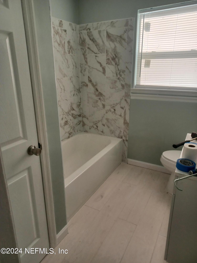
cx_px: 98
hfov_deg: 54.9
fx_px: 190
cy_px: 132
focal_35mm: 25
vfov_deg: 69.4
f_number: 1.8
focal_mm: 4.6
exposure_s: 1/60
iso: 64
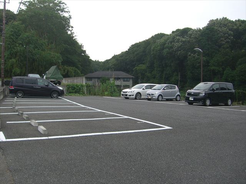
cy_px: 92
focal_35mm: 38
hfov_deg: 49.0
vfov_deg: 37.7
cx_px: 123
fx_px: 270
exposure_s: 1/200
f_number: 2.7
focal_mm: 6.2
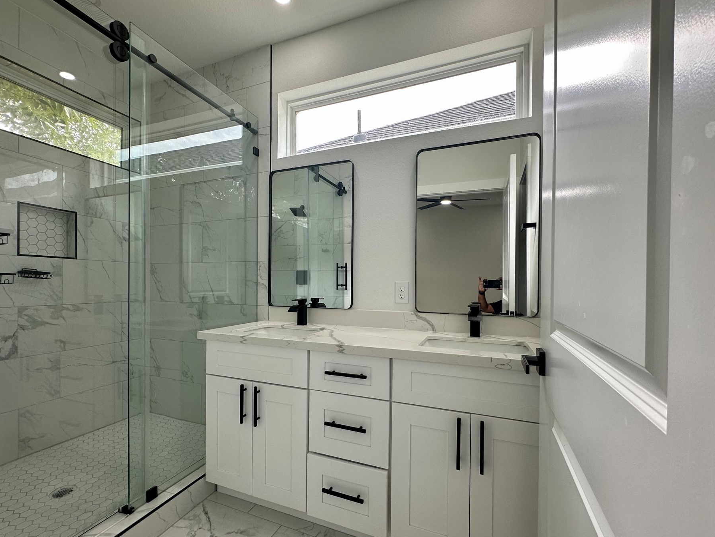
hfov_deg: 94.5
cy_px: 284
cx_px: 347
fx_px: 330
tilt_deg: +0.4
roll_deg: -0.4
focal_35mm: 16
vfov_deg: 78.0
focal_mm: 2.22
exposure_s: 1/120
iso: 64
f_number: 2.2
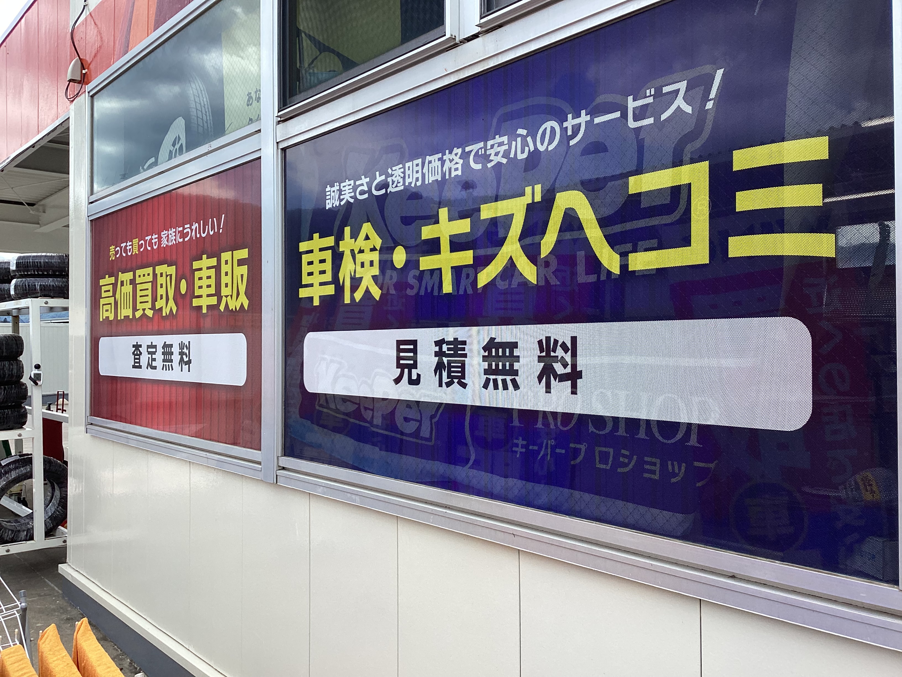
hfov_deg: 58.4
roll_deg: +1.6
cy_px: 338
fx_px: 808
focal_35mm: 31
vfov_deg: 45.4
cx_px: 451
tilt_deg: -1.6
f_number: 2.4
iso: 25
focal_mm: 3.3
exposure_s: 1/608
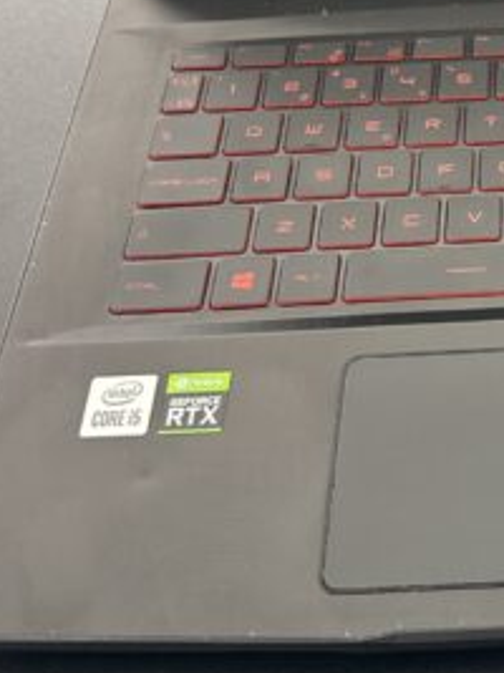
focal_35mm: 72
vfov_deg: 25.7
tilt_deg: -44.1
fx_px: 1399
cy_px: 0
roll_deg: +2.3
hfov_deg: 19.2
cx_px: 617
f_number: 1.78
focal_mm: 6.86
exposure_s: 1/166
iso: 125
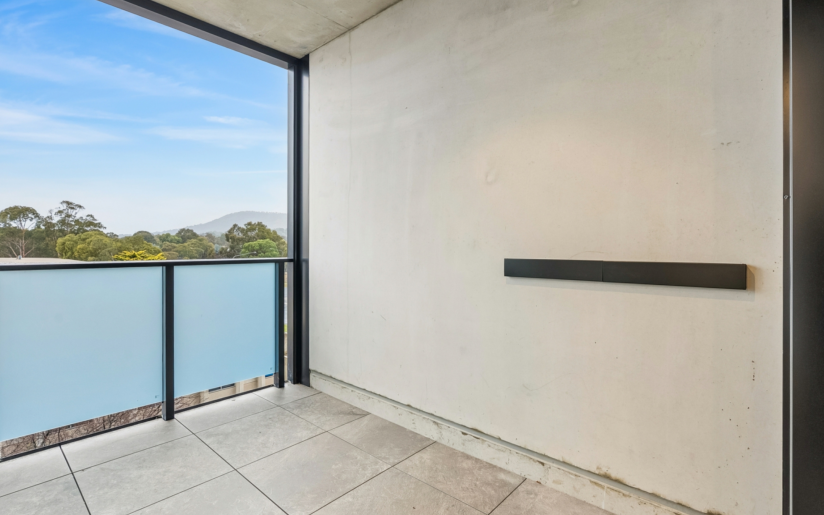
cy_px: 260
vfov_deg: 68.0
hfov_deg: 94.4
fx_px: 382
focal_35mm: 17
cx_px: 410
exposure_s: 1/100
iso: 1600
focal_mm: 16
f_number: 9
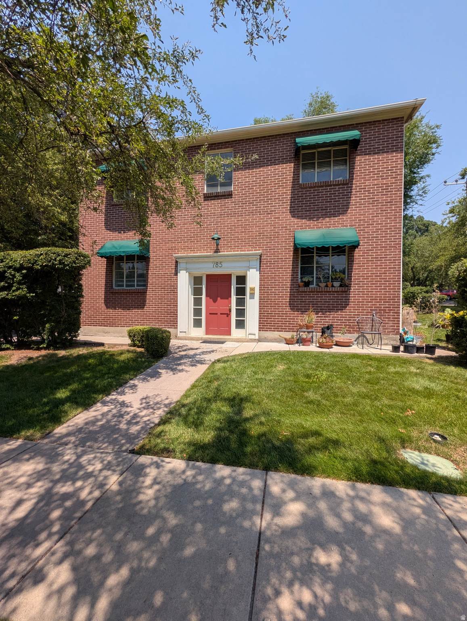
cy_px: 310
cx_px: 234
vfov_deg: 110.4
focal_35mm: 12
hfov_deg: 94.7
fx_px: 215
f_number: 1.7
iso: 55
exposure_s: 1/3077
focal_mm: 2.02
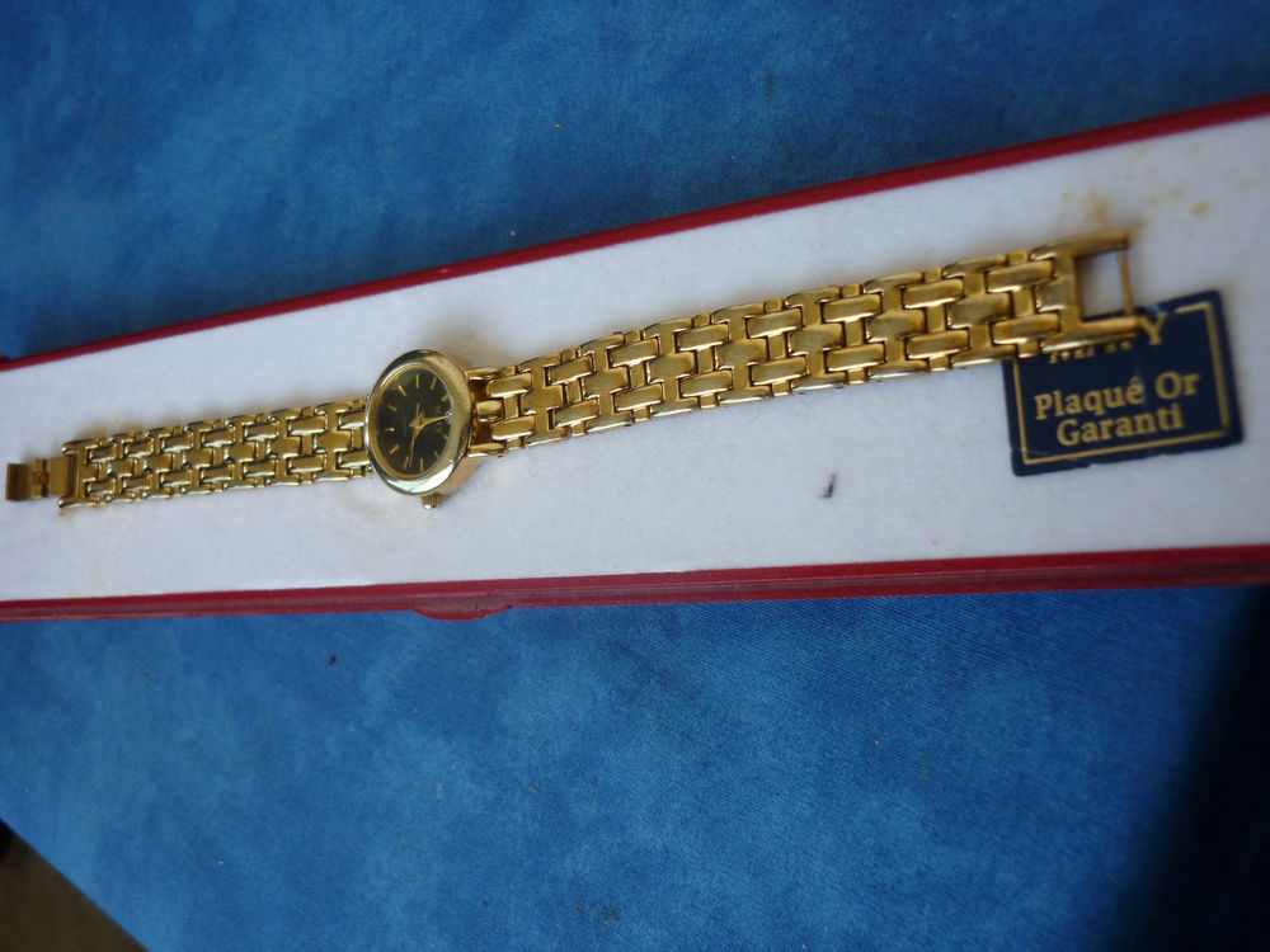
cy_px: 476
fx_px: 1211
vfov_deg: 42.9
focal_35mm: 33
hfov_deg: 55.4
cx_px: 635
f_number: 2.8
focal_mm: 5.5
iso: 80
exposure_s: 1/125
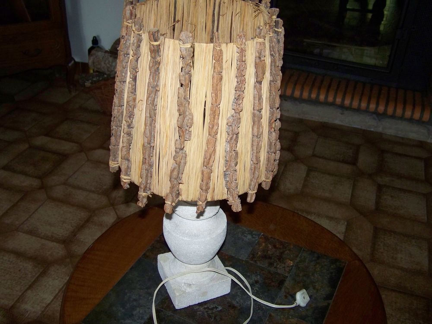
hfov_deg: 49.0
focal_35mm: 38
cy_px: 162
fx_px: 474
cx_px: 216
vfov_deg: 37.7
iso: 200
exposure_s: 1/30
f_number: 2.8
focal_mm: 6.3
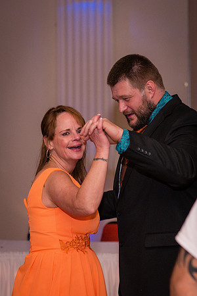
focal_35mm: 127
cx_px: 71
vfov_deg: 16.1
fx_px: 1046
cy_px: 148
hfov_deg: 10.8
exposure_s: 1/125
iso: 640
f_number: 3.2
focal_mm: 85
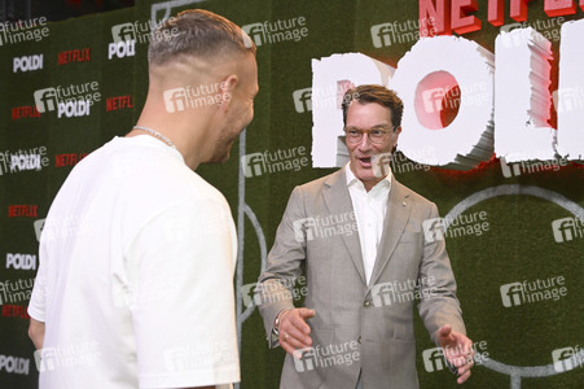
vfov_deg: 31.1
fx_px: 697
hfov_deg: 45.5
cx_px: 292
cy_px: 194
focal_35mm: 43
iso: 1600
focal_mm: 43
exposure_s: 1/250
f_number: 5
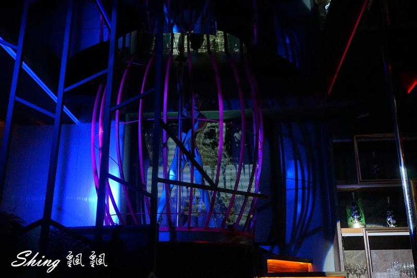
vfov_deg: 35.9
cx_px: 208
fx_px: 428
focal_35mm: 37
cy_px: 139
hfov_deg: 51.9
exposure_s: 1/320
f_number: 4
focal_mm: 37
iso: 4000
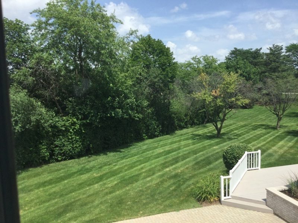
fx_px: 267
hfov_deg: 58.4
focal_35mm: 31
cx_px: 149
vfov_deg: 45.4
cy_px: 112
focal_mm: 3.3
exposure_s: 1/1031
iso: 25
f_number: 2.4
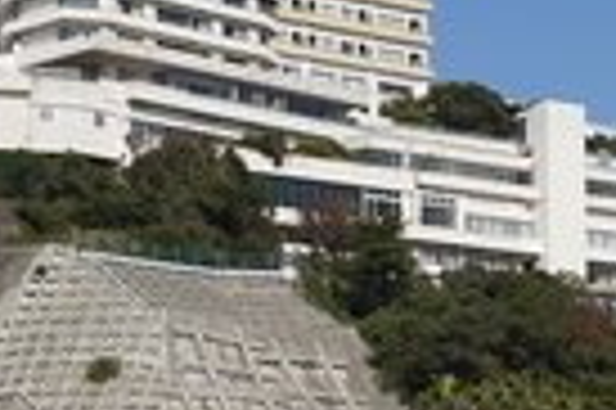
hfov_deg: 13.4
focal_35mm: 149
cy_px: 622
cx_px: 760
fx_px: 2546
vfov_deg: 9.0
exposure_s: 1/500
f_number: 8
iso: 100
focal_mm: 34
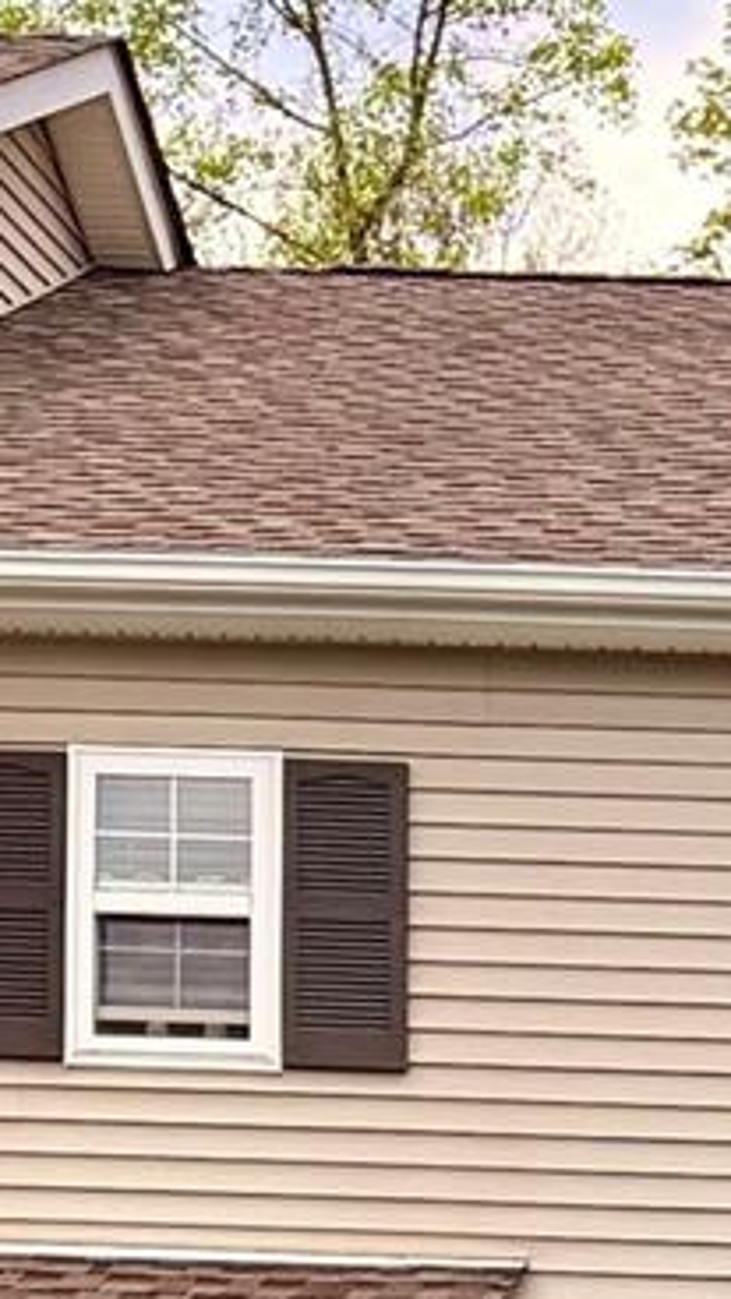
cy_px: 1973
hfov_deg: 9.9
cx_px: 1667
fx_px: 3756
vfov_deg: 17.5
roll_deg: -1.4
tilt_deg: -2.6
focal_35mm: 109
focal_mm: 6.76
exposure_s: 1/1139
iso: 100
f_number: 1.78
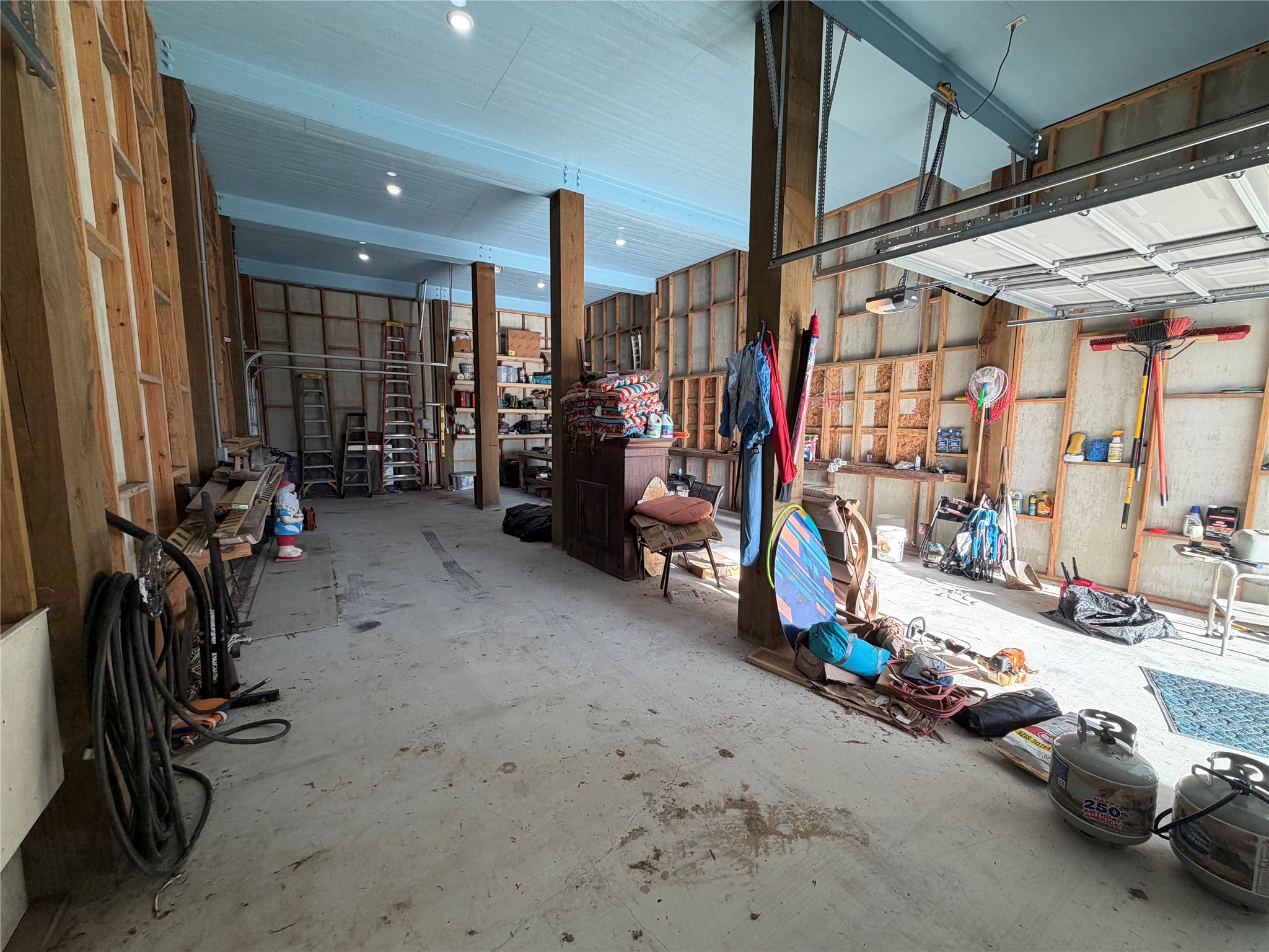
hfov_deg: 102.1
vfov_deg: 85.7
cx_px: 634
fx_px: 513
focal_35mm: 14
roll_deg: -0.6
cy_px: 476
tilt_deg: -7.1
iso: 100
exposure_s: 1/120
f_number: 2.2
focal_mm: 2.22
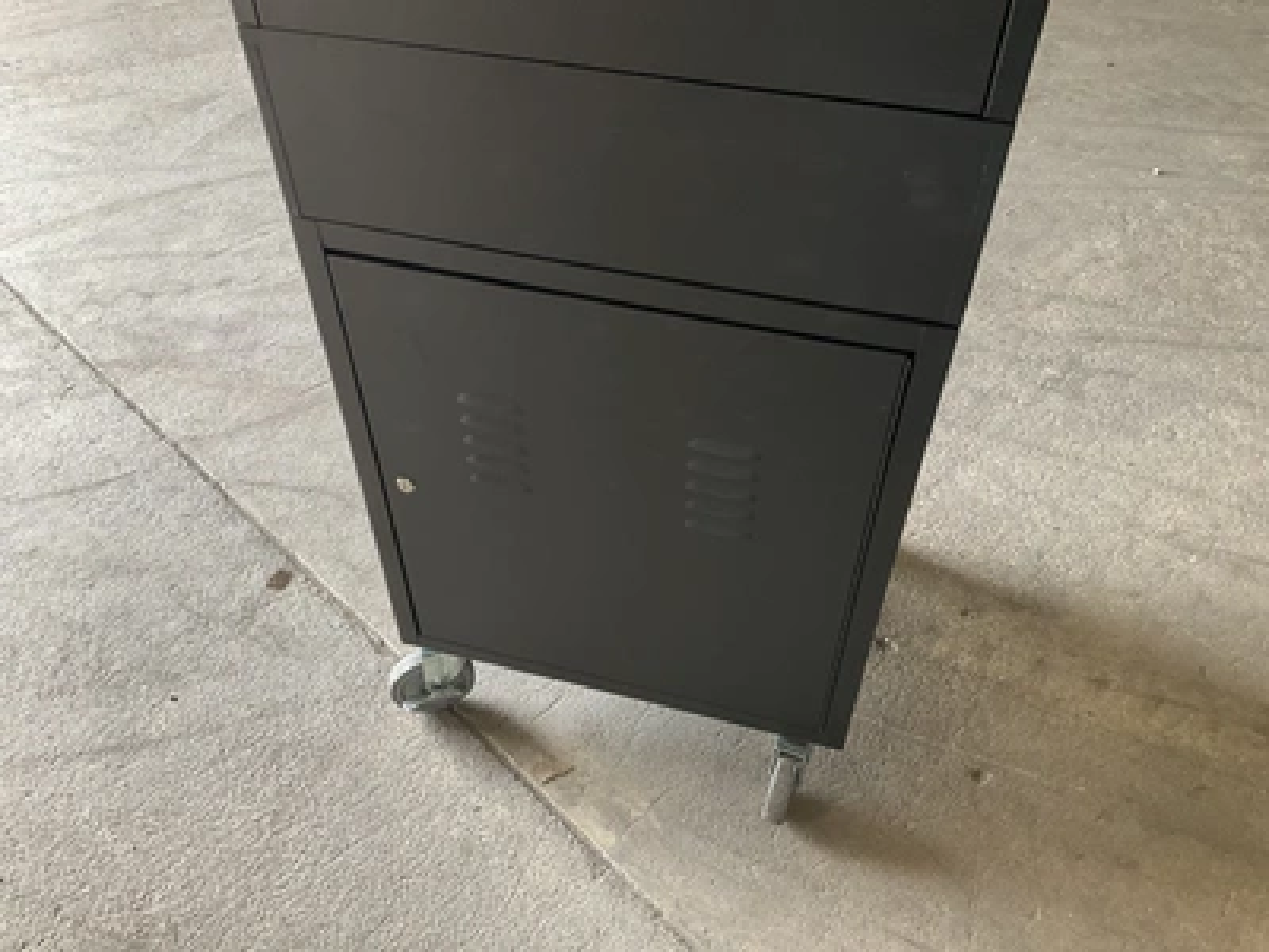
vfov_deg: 48.2
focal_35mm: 29
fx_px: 1063
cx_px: 634
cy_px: 476
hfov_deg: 61.7
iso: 80
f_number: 1.8
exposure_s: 1/60
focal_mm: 3
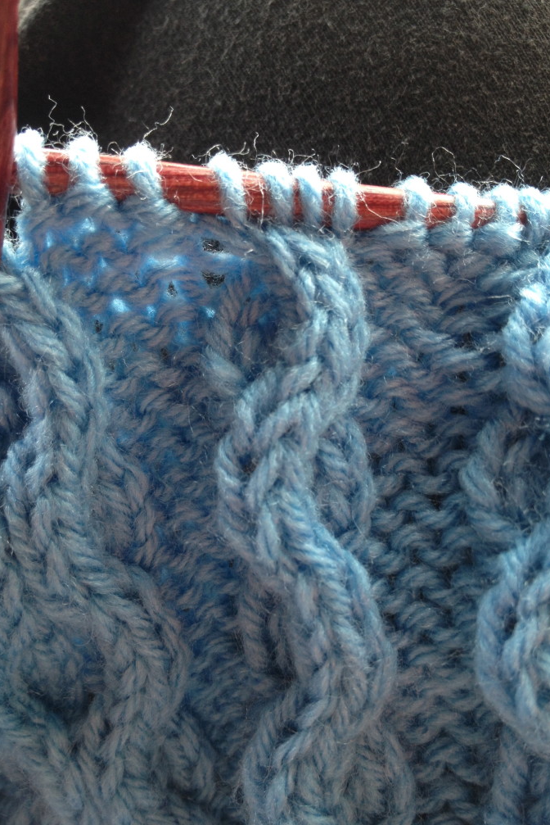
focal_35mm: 37
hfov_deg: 36.0
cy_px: 419
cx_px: 285
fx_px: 847
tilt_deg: -54.0
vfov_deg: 51.9
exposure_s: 1/20
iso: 50
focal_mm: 4.28
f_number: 2.4
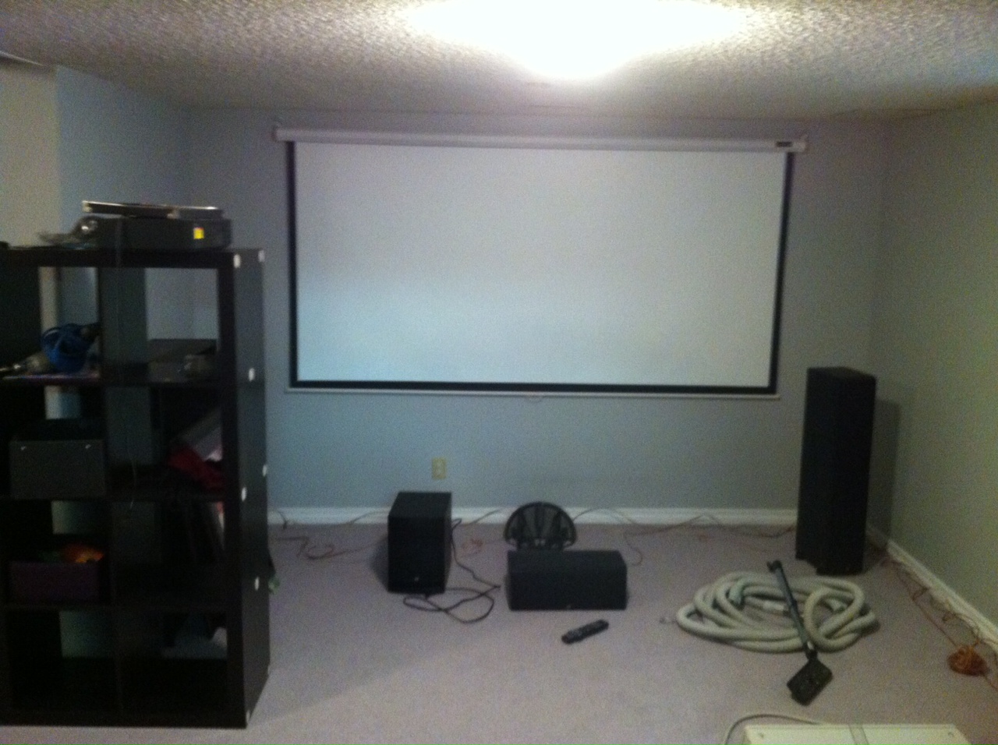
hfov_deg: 52.7
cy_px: 372
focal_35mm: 35
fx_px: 1008
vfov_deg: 40.6
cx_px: 499
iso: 500
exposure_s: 1/15
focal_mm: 3.85
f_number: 2.8
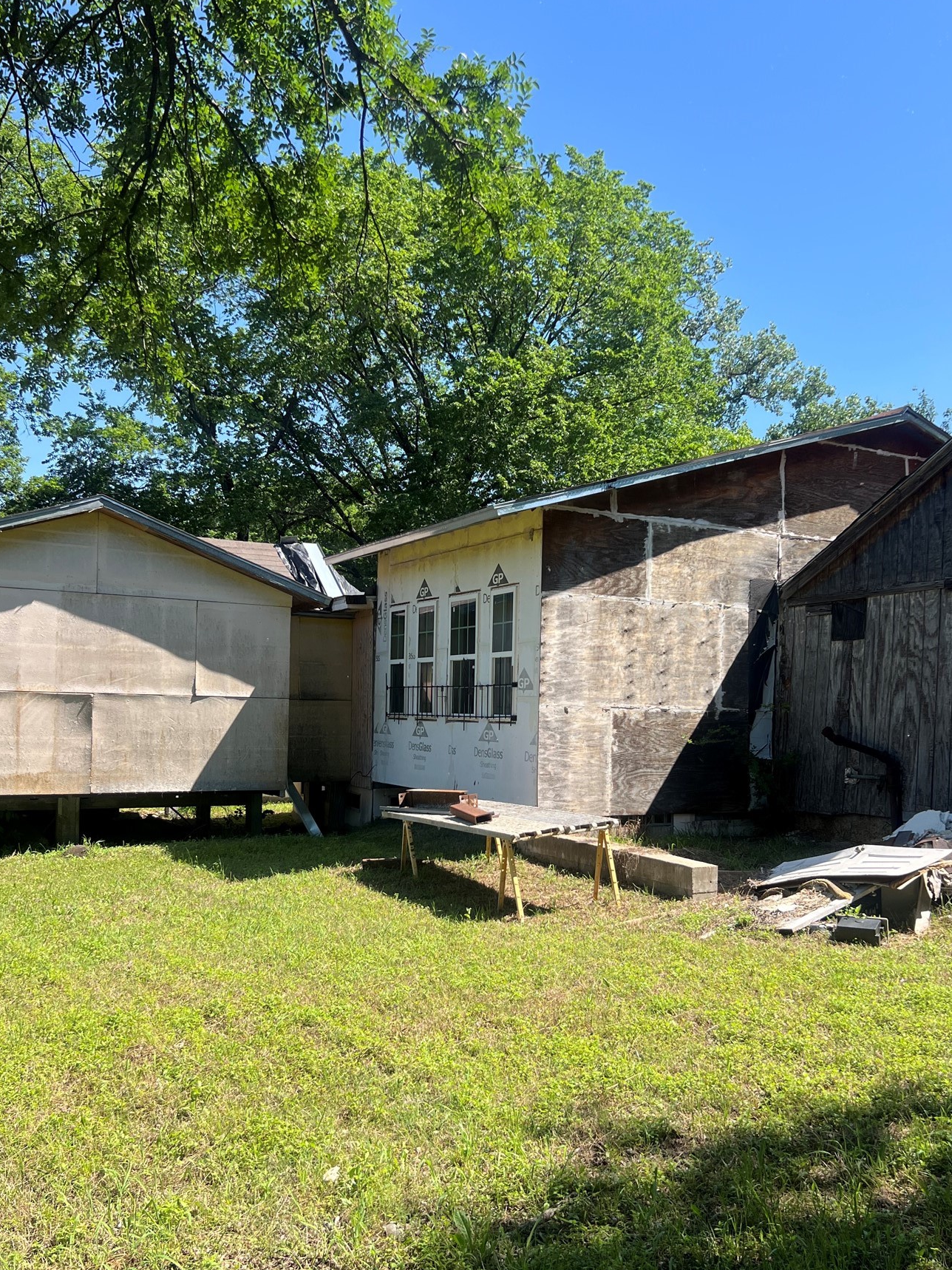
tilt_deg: +1.0
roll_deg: -1.3
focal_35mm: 31
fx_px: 1137
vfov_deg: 58.2
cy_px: 702
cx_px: 552
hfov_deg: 45.3
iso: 50
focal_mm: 5.7
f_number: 1.5
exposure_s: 1/2208
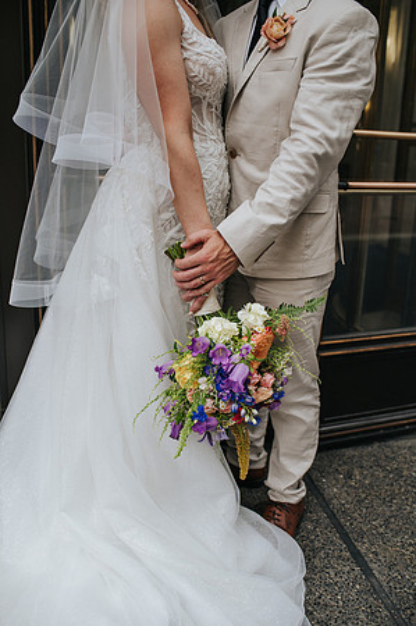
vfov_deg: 54.5
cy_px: 313
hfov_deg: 37.8
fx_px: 608
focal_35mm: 35
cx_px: 208
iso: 500
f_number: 3.2
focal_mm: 35
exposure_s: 1/320
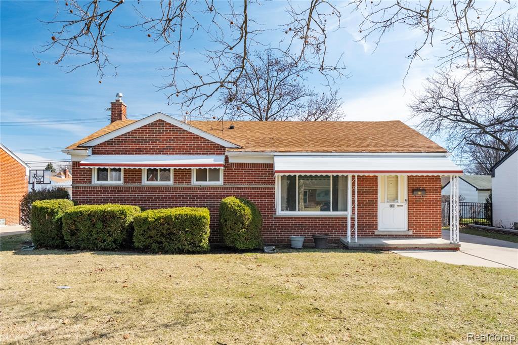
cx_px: 259
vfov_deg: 51.3
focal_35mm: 25
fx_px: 360
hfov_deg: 71.5
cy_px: 172
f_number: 6.4
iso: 500
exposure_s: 1/250
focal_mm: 16.7
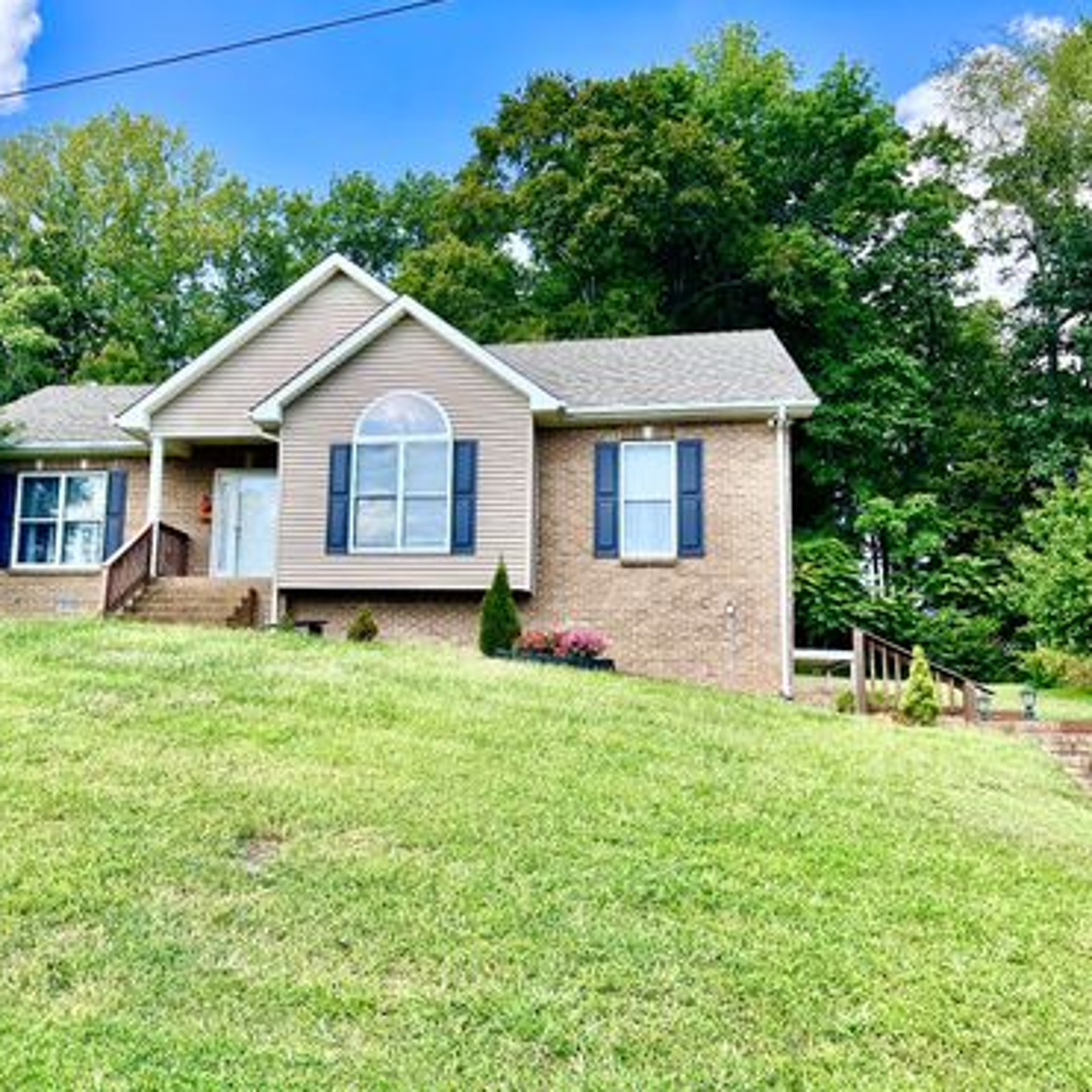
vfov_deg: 52.5
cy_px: 549
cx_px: 371
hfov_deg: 51.6
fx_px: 1106
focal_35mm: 31
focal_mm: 5.7
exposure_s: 1/1038
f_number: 1.5
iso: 50
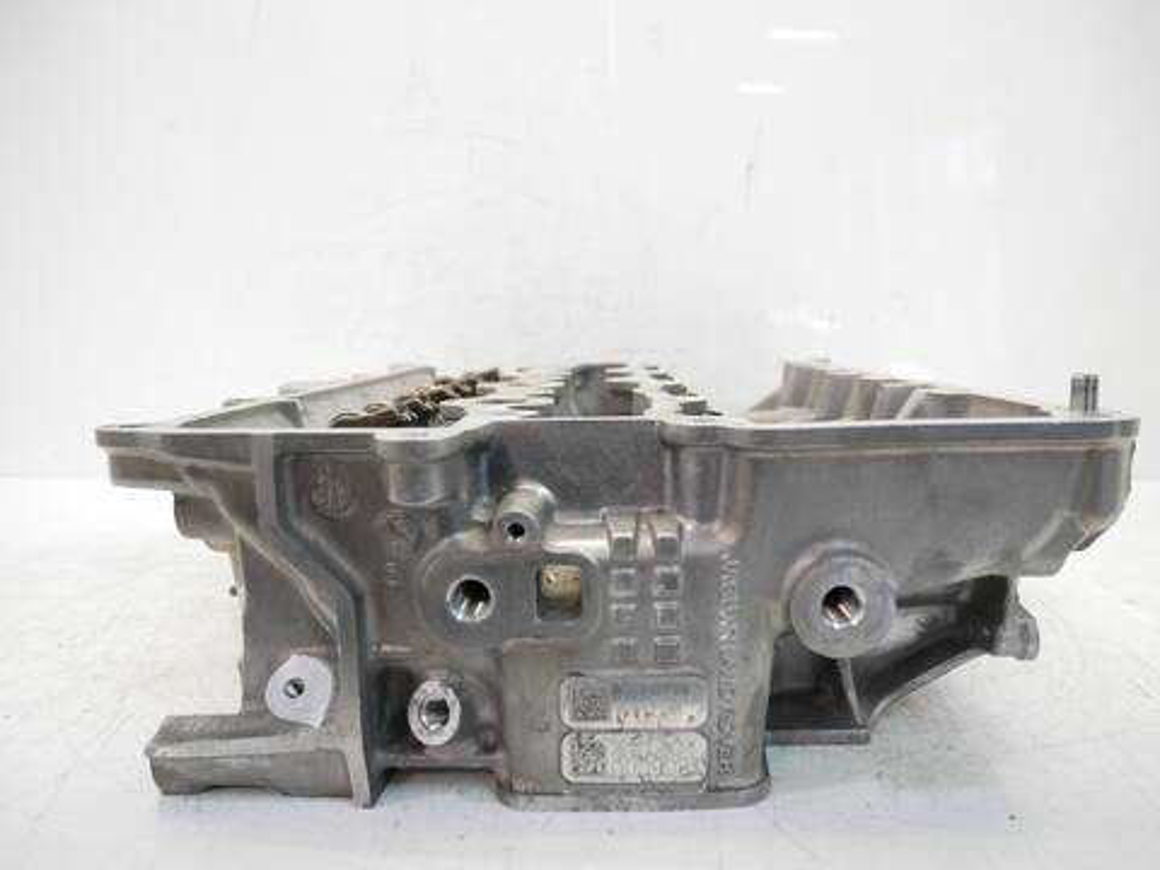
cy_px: 435
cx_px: 580
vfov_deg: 56.8
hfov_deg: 71.6
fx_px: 804
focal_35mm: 24
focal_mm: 12
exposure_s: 1/60
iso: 640
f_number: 3.5
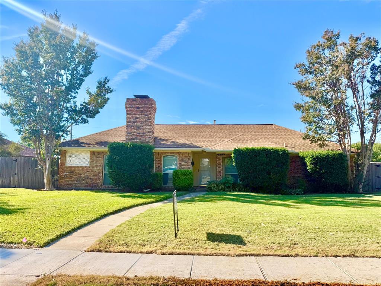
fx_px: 264
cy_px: 143
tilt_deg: +6.9
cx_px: 190
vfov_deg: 56.8
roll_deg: -0.5
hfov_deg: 71.6
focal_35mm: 24
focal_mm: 6.76
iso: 80
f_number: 1.78
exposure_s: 1/3279
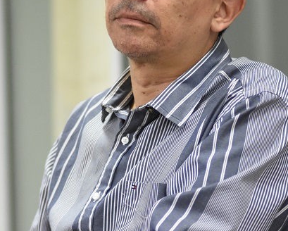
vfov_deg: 4.7
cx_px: 69
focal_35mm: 330
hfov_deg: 5.9
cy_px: 53
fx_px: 2816
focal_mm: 120
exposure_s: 1/200
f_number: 2.8
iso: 3200
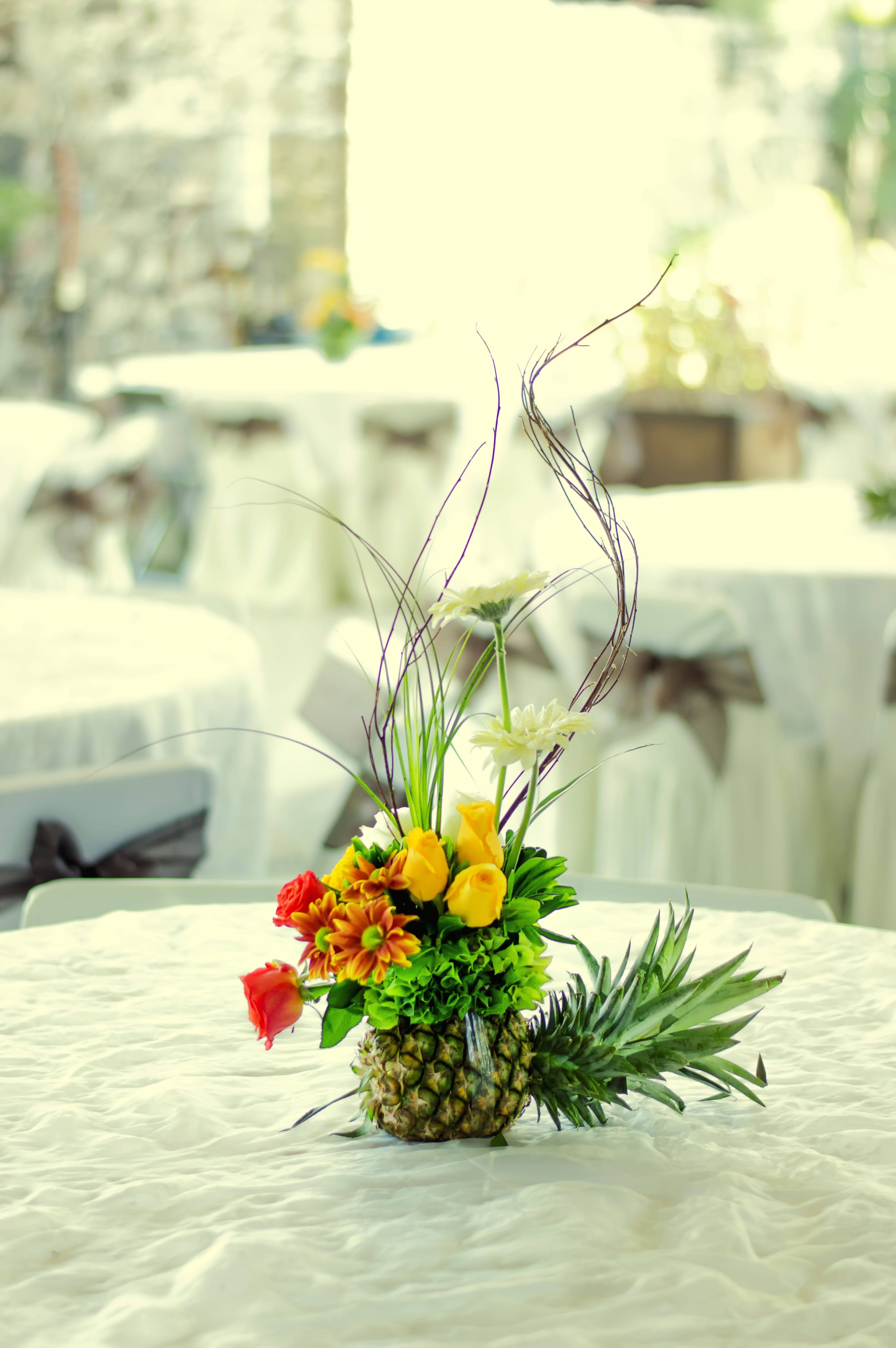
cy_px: 674
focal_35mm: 75
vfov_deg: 27.0
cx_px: 448
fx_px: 2805
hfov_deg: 18.1
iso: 400
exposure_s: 1/200
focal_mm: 50
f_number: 1.8
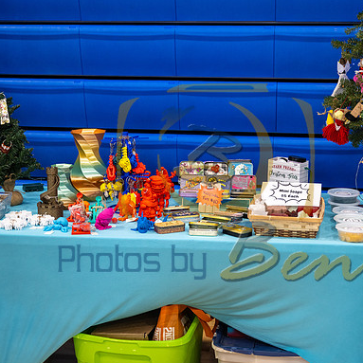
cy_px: 182
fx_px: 688
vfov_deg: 29.6
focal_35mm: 58
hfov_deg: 29.5
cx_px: 196
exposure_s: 1/125
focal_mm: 45
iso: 1250
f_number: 3.5
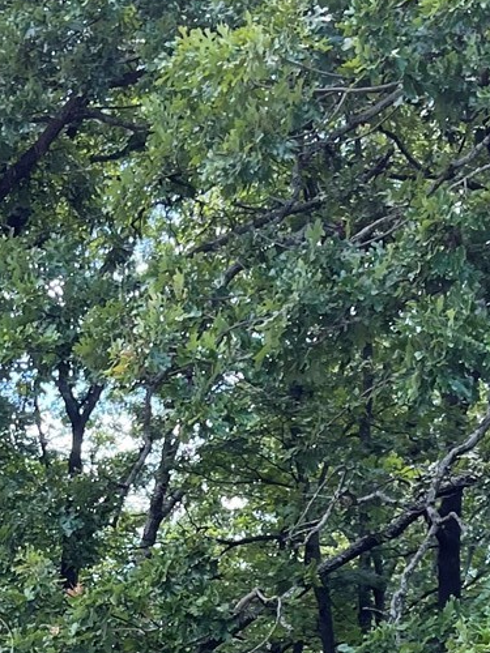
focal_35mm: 96
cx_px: 208
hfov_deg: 15.4
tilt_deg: +3.1
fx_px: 1812
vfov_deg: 19.3
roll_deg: -1.5
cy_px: 774
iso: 32
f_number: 1.6
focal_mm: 5.1
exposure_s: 1/314
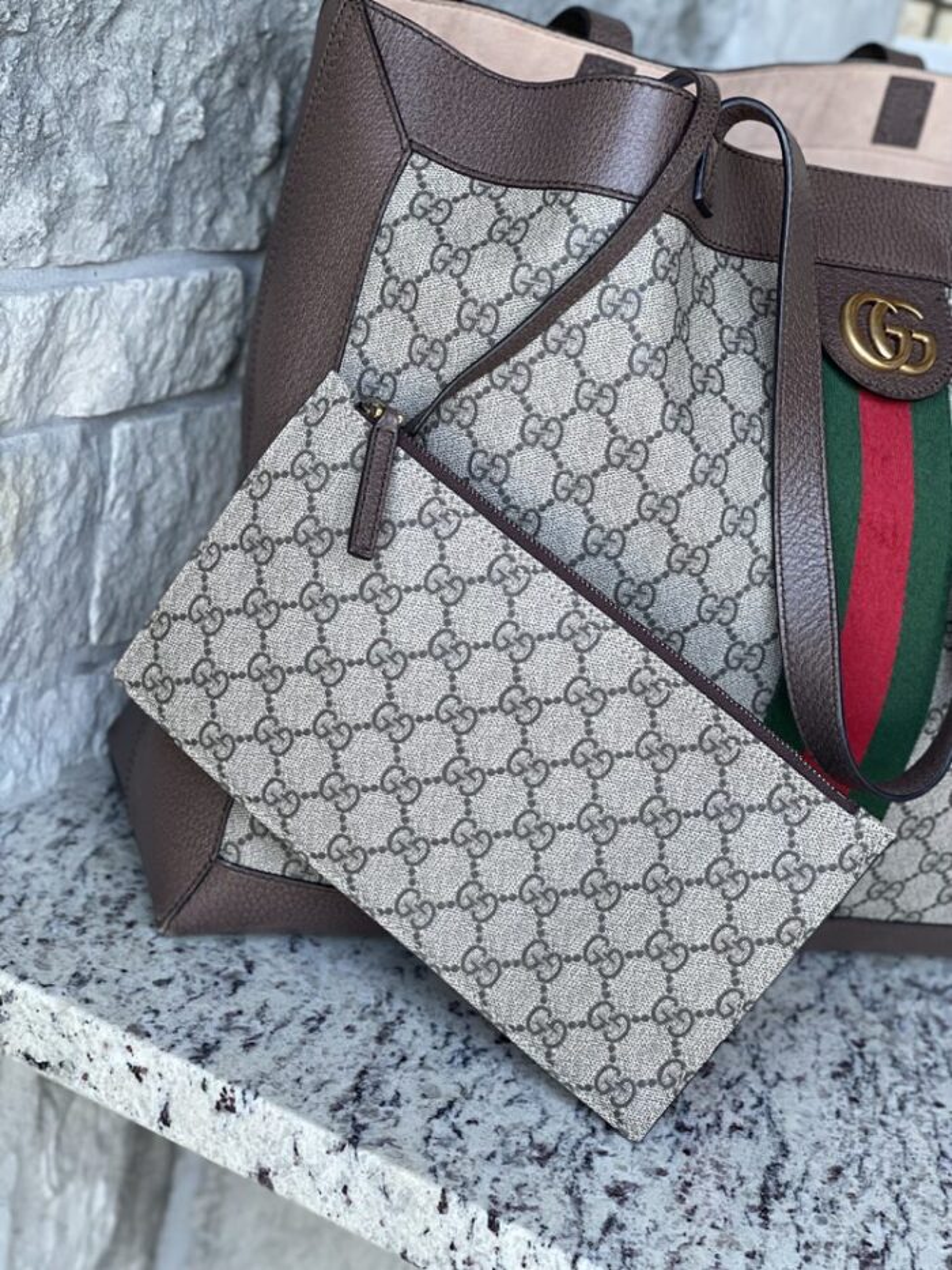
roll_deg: -12.9
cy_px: 635
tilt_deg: -19.2
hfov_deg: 22.9
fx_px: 2346
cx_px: 476
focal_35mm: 64
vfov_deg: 30.3
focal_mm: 7.5
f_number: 2.2
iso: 125
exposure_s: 1/121
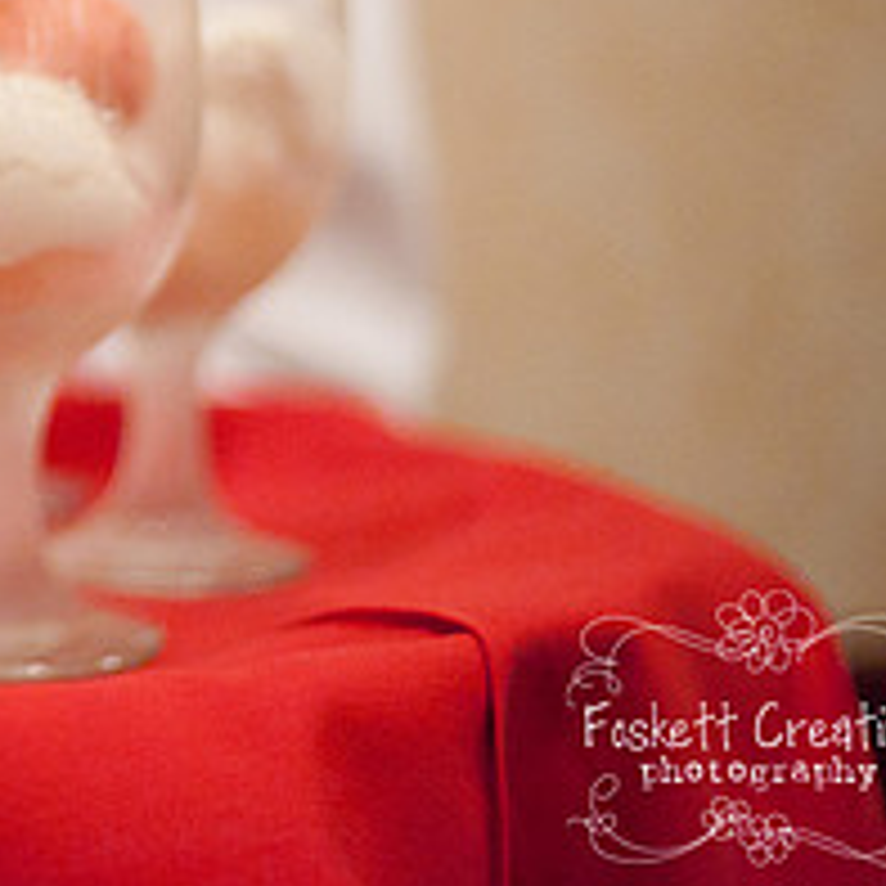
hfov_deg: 13.5
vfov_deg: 13.8
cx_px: -256
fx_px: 3620
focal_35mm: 125
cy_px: 103
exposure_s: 1/80
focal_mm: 50
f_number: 1.4
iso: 4000
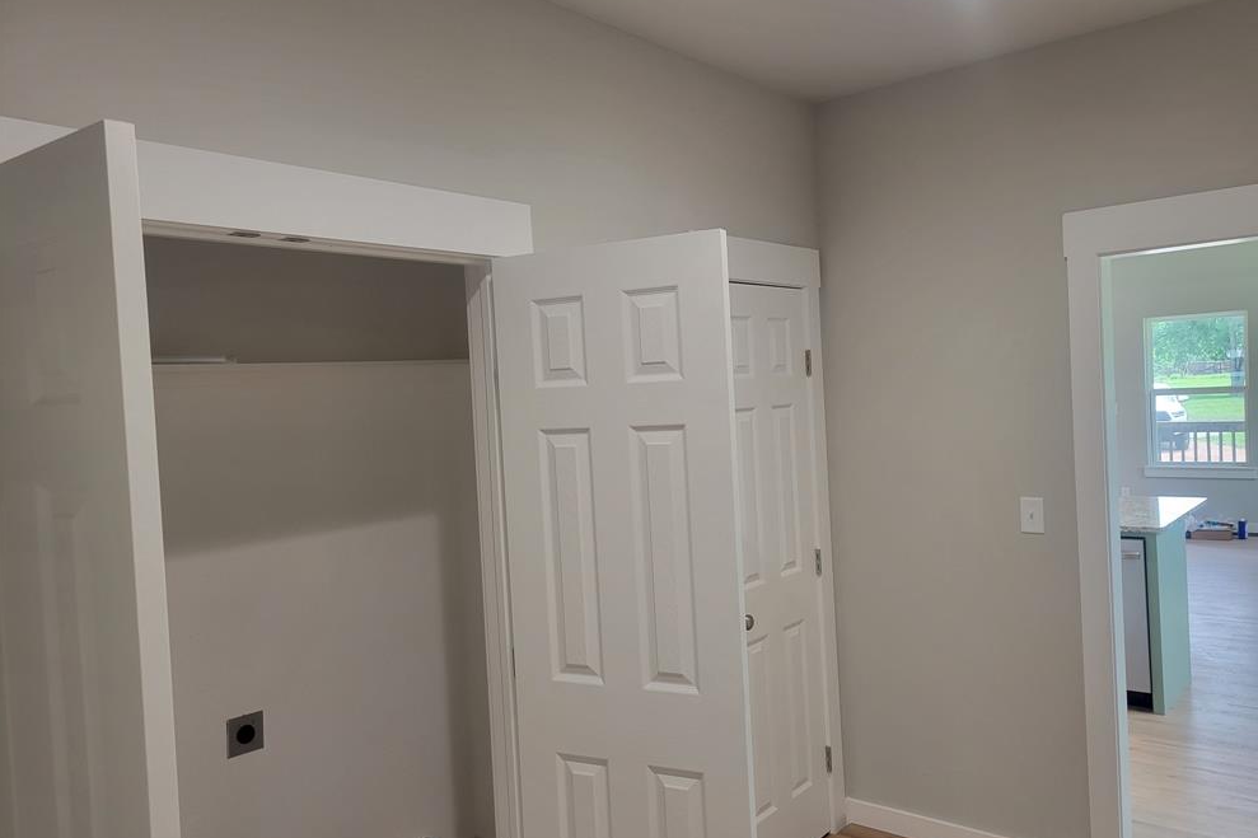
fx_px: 978
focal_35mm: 28
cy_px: 430
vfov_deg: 46.4
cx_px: 647
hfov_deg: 65.5
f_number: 1.8
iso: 64
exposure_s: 1/50
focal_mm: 5.4
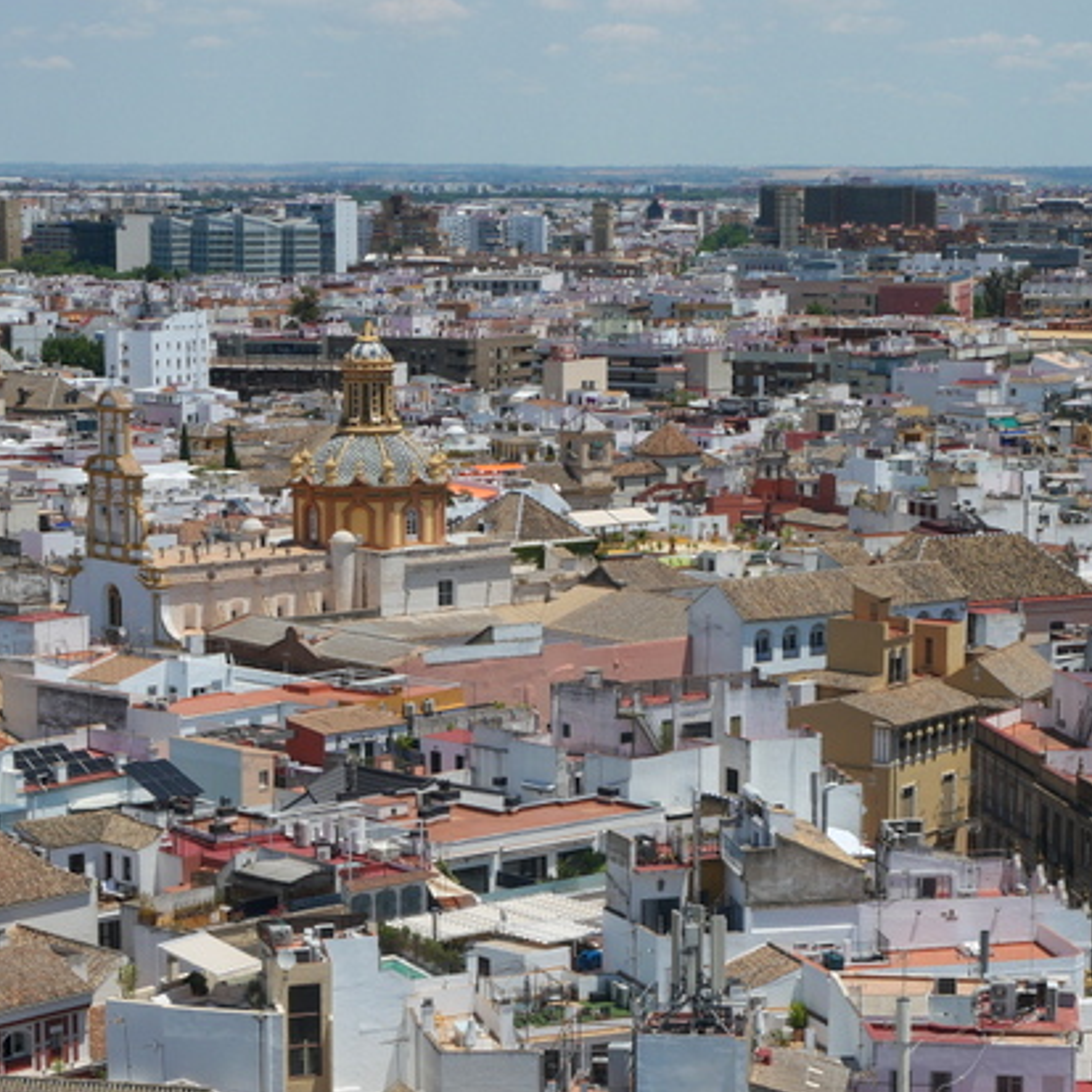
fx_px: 3176
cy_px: 785
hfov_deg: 19.5
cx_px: 672
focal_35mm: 89
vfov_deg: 19.4
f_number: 11
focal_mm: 26
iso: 200
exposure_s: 1/500
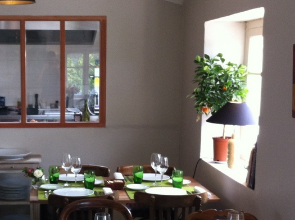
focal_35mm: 80
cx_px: 77
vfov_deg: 18.3
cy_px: 155
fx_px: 681
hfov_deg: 24.2
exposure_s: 1/24
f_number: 2.8
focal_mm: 3.85
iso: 80
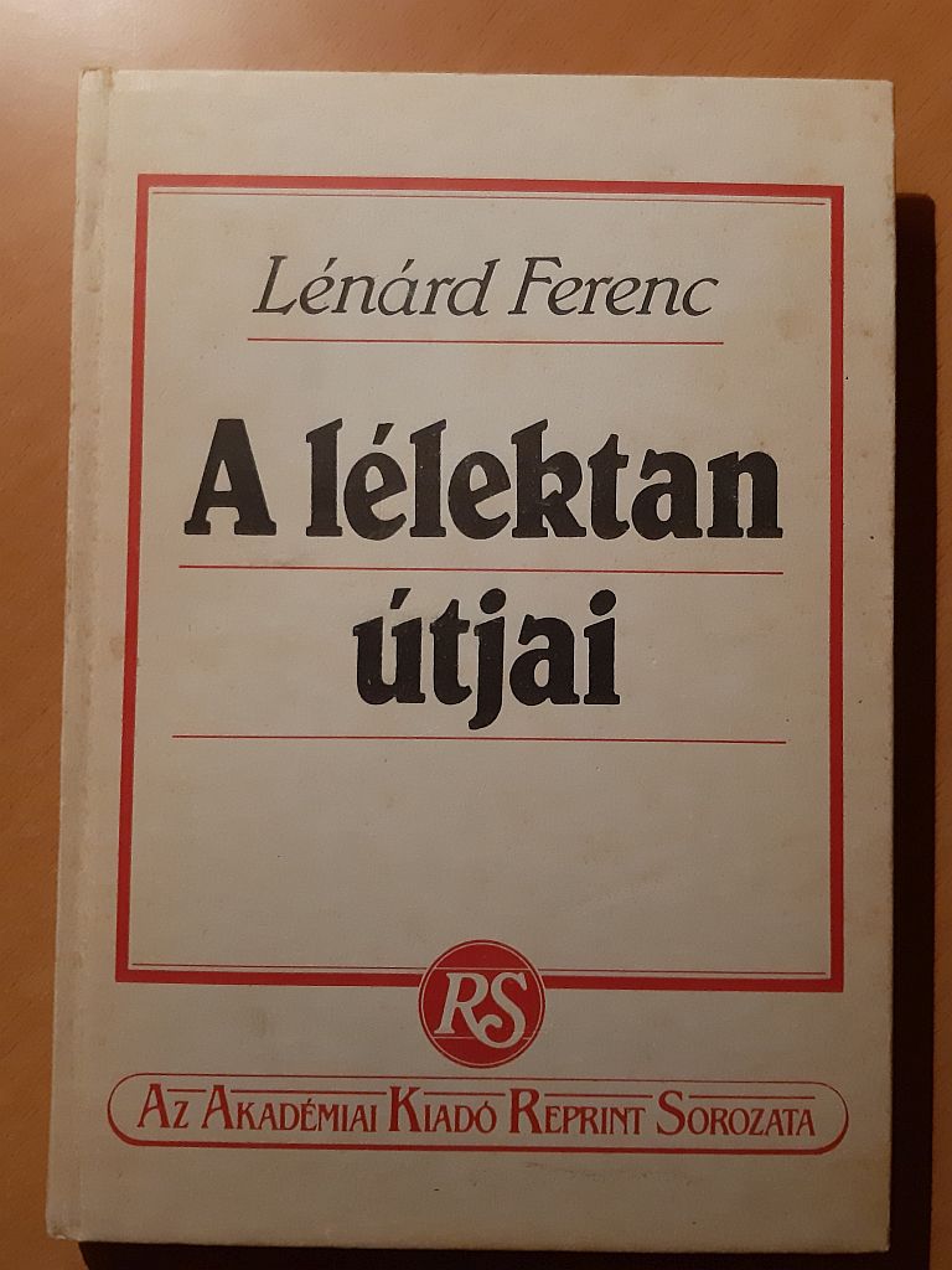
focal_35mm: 27
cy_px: 635
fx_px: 990
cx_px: 476
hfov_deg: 51.4
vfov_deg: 65.3
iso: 320
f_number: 1.7
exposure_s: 1/50
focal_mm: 3.93
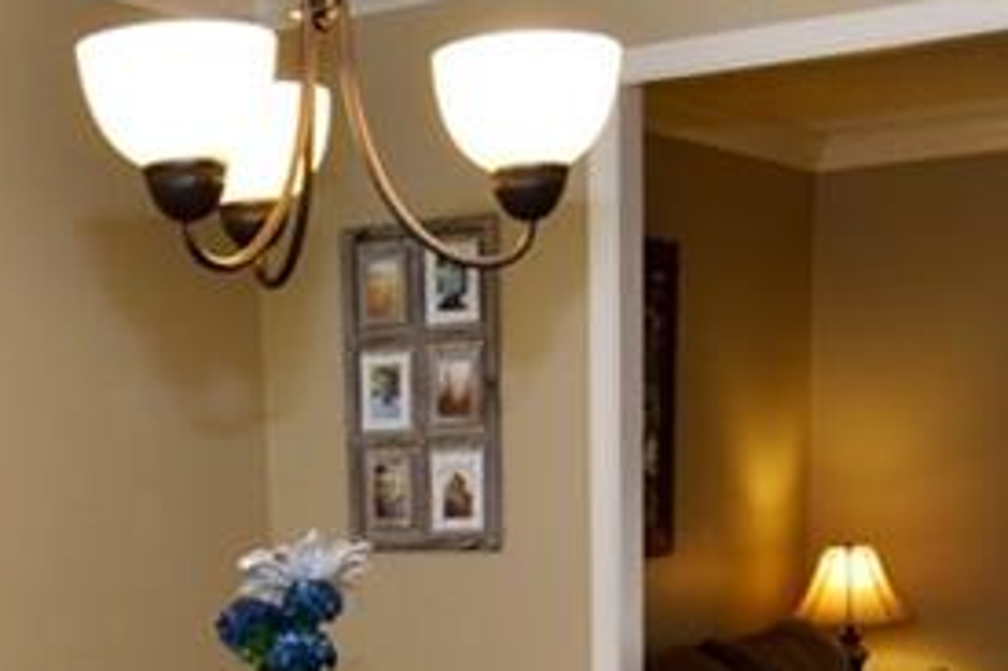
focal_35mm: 67
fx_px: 1875
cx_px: 308
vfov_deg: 18.7
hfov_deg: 29.8
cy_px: 900
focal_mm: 12
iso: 200
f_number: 5
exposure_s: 1/50
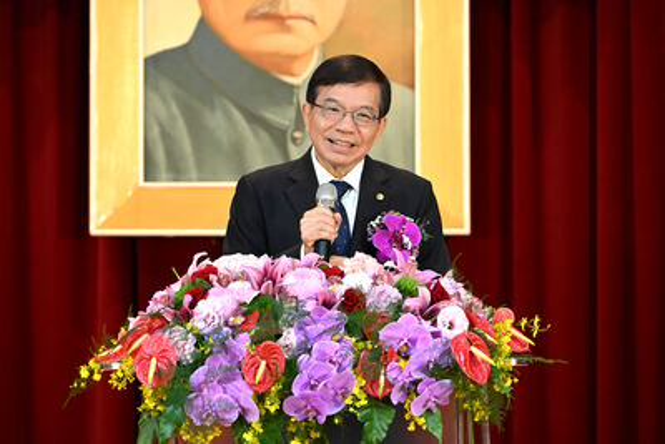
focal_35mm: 260
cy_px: 222
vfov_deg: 5.3
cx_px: 332
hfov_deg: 7.9
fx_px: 4804
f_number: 8
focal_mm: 260
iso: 8000
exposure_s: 1/200
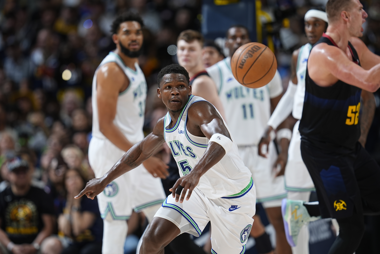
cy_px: 127
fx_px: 4222
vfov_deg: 3.4
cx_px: 190
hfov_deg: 5.2
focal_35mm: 400
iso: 400
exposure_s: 1/1600
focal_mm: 400
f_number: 3.5
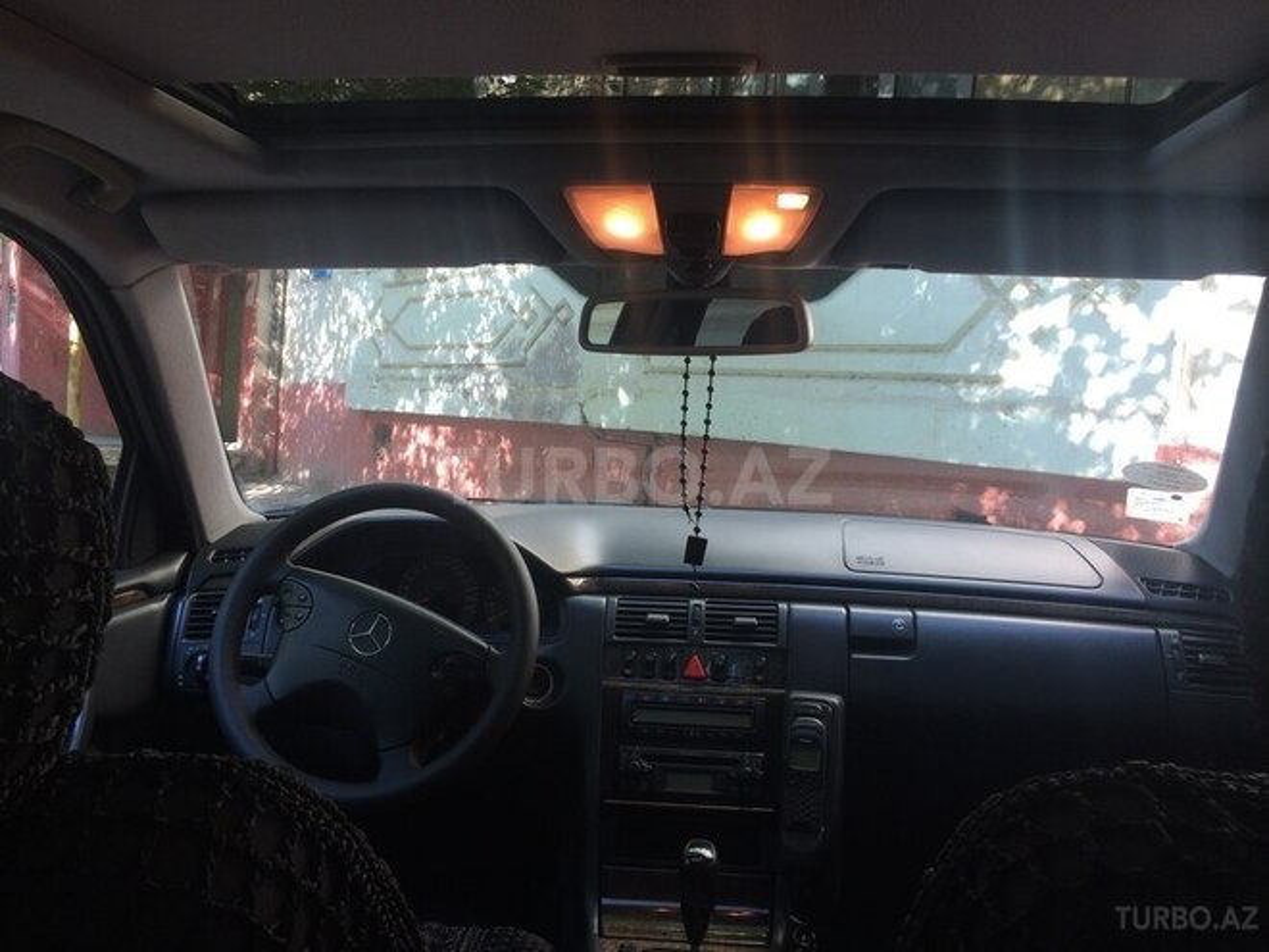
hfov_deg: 61.7
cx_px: 634
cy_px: 476
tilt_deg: -4.0
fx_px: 1063
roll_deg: -4.5
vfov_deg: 48.2
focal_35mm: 29
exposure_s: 1/100
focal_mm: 4.15
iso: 50
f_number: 2.2
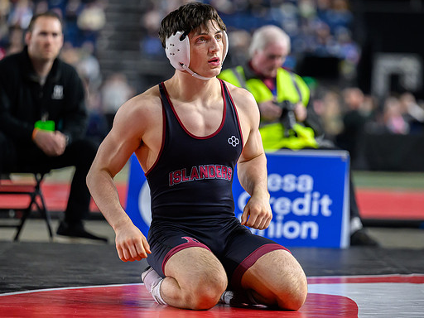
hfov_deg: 8.0
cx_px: 214
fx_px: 3038
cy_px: 162
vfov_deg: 6.0
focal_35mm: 248
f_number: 2.8
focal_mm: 165
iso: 3200
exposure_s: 1/800
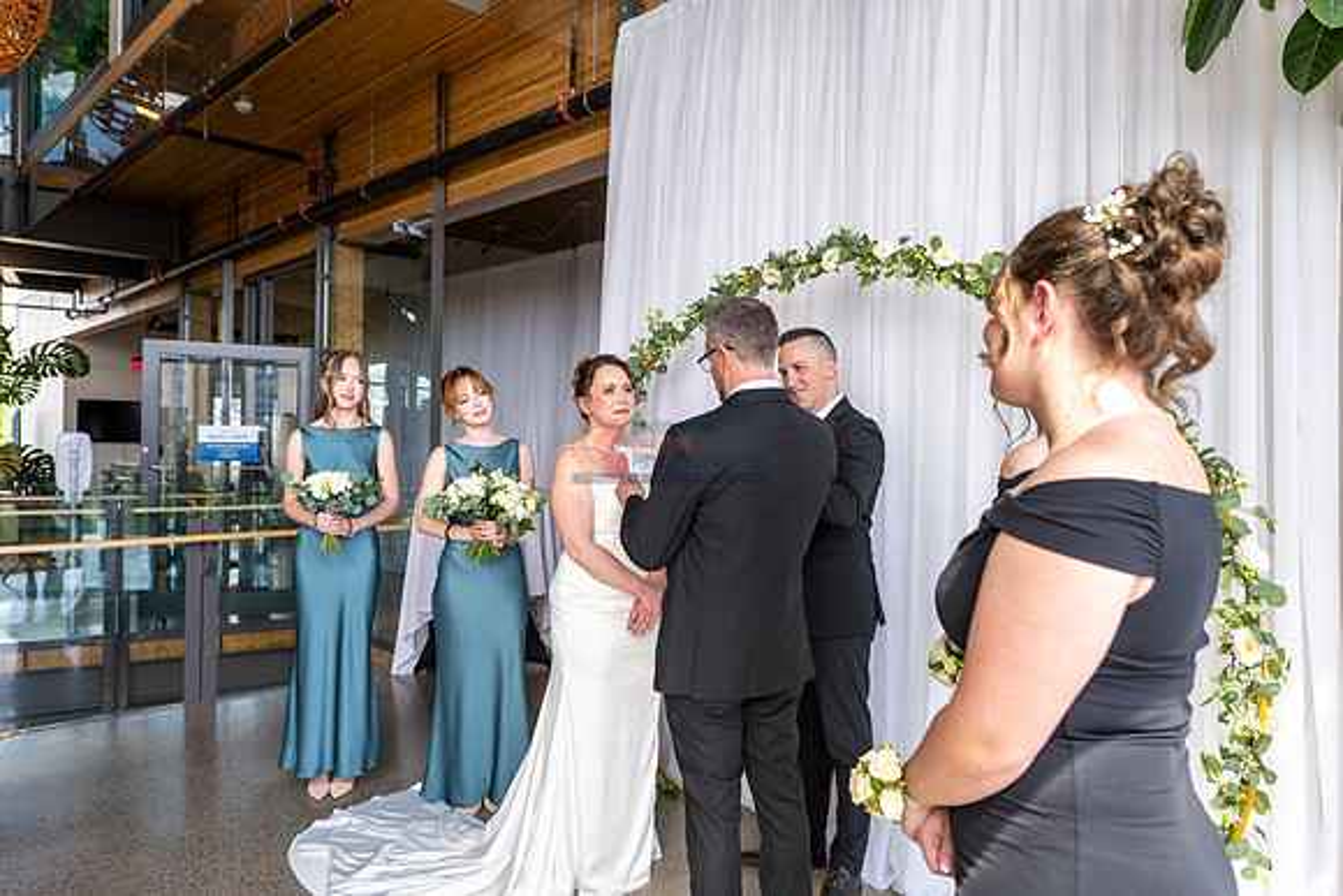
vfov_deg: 53.2
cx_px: 672
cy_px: 448
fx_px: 896
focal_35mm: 24
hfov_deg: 73.7
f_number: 4
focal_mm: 24
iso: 200
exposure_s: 1/80
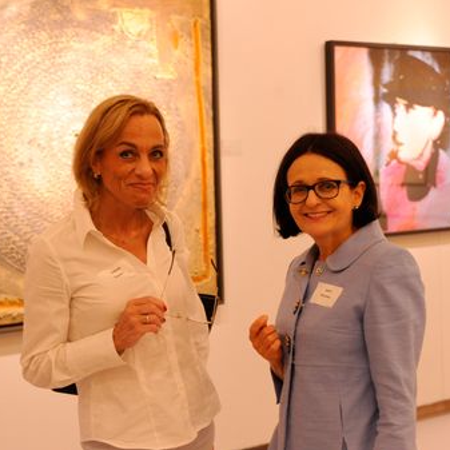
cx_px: 156
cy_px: 226
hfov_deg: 27.6
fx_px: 912
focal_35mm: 62
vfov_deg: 27.7
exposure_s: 1/50
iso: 2500
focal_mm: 48
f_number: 4.5
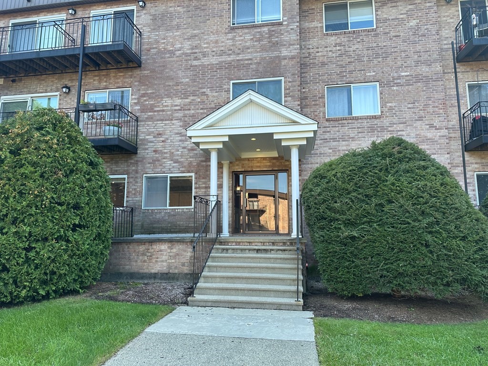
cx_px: 244
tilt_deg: +7.9
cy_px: 183
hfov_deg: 71.6
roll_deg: +0.3
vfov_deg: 56.8
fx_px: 338
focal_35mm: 24
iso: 80
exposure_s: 1/398
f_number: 1.78
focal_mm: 6.86
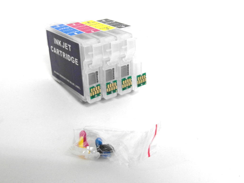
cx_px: 122
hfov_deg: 45.8
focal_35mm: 41
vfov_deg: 35.1
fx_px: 289
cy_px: 92
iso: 400
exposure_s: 1/45
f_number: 3.6
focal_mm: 6.8
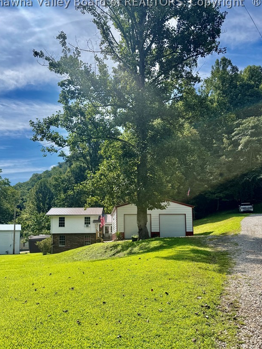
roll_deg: +1.9
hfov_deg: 46.8
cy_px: 211
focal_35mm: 30
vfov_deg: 59.4
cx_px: 131
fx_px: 303
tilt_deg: +5.8
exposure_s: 1/3802
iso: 80
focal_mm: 6.76
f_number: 1.78
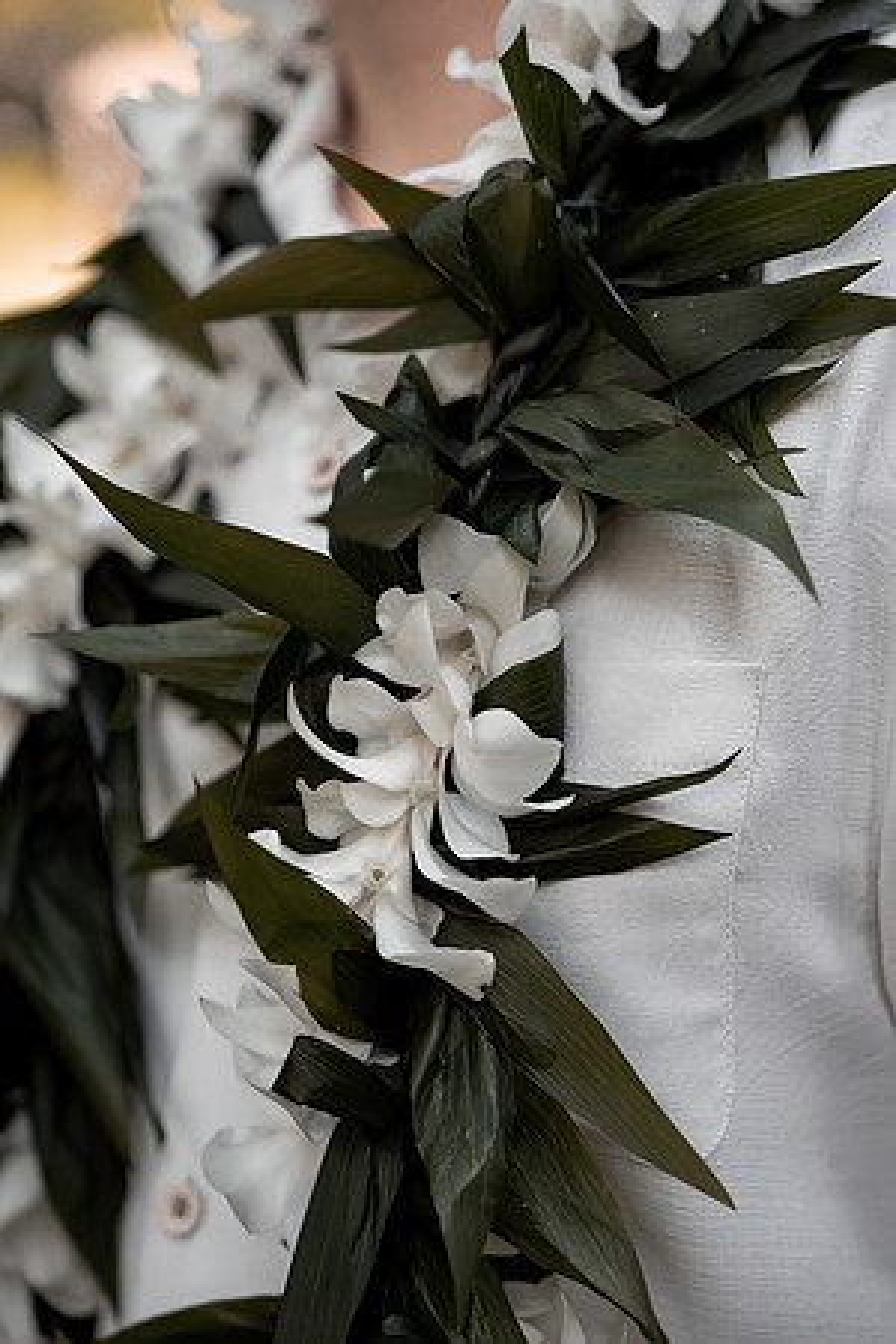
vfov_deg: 28.8
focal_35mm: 70
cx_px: 448
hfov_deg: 19.5
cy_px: 672
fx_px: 2613
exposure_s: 1/800
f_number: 2.8
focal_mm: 70
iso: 320
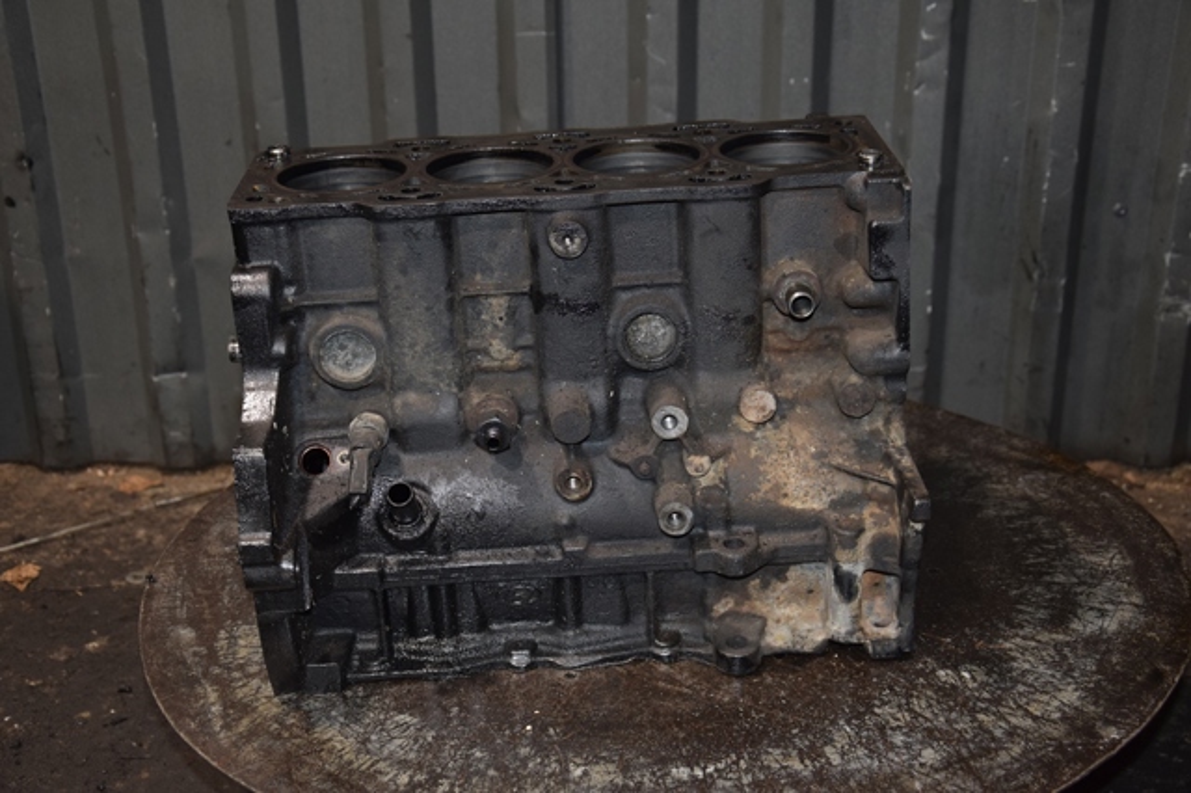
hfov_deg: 38.9
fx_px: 1686
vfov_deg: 26.5
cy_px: 396
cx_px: 596
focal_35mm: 51
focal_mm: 34
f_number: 5
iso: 800
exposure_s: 1/60
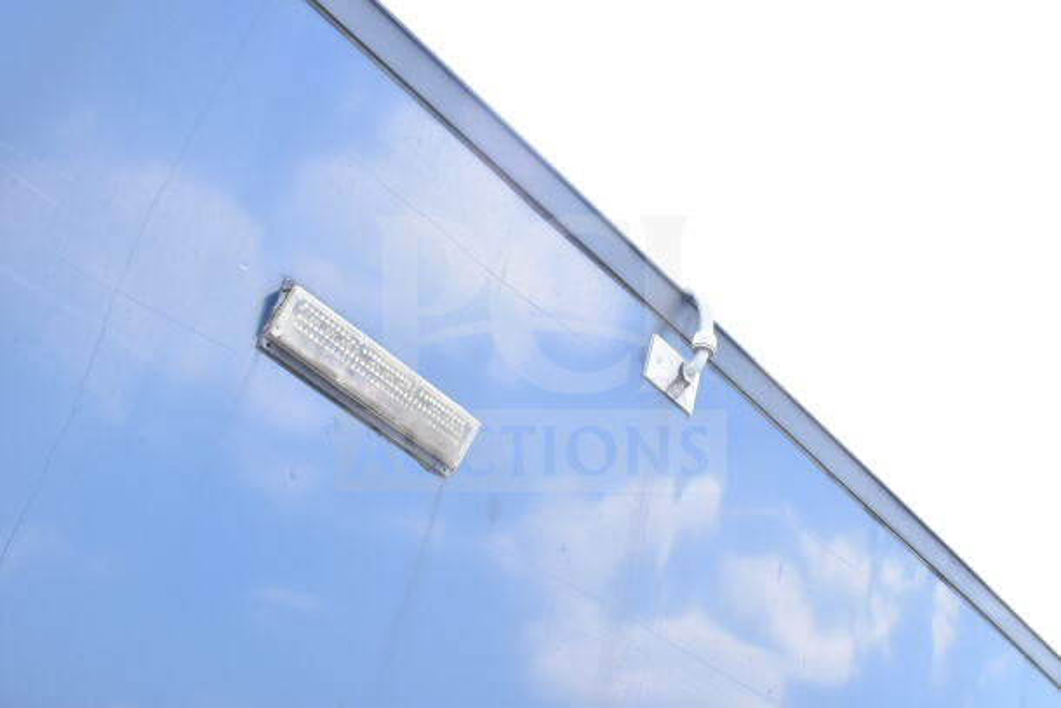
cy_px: 354
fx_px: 1238
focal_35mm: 42
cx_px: 530
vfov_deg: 31.9
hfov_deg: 46.4
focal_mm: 28
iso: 1600
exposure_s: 1/320
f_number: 9
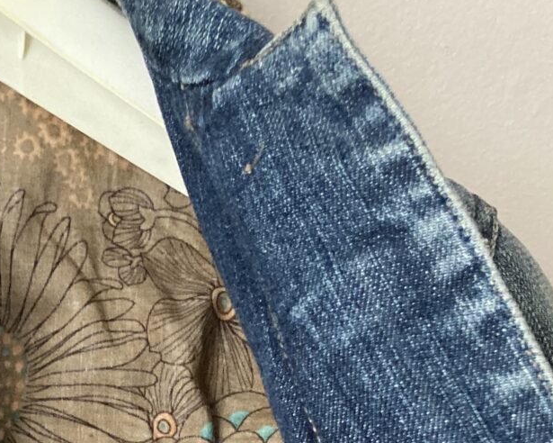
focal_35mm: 91
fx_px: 1489
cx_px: 134
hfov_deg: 20.9
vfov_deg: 14.5
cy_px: 832
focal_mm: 3.99
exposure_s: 1/60
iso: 250
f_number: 1.8
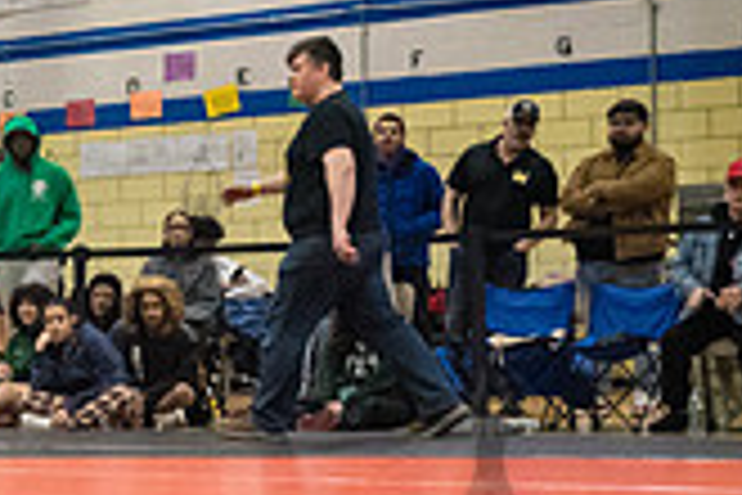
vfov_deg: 11.1
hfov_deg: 15.3
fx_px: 2535
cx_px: -382
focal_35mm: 123
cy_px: 439
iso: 8000
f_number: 4
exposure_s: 1/400
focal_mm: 35
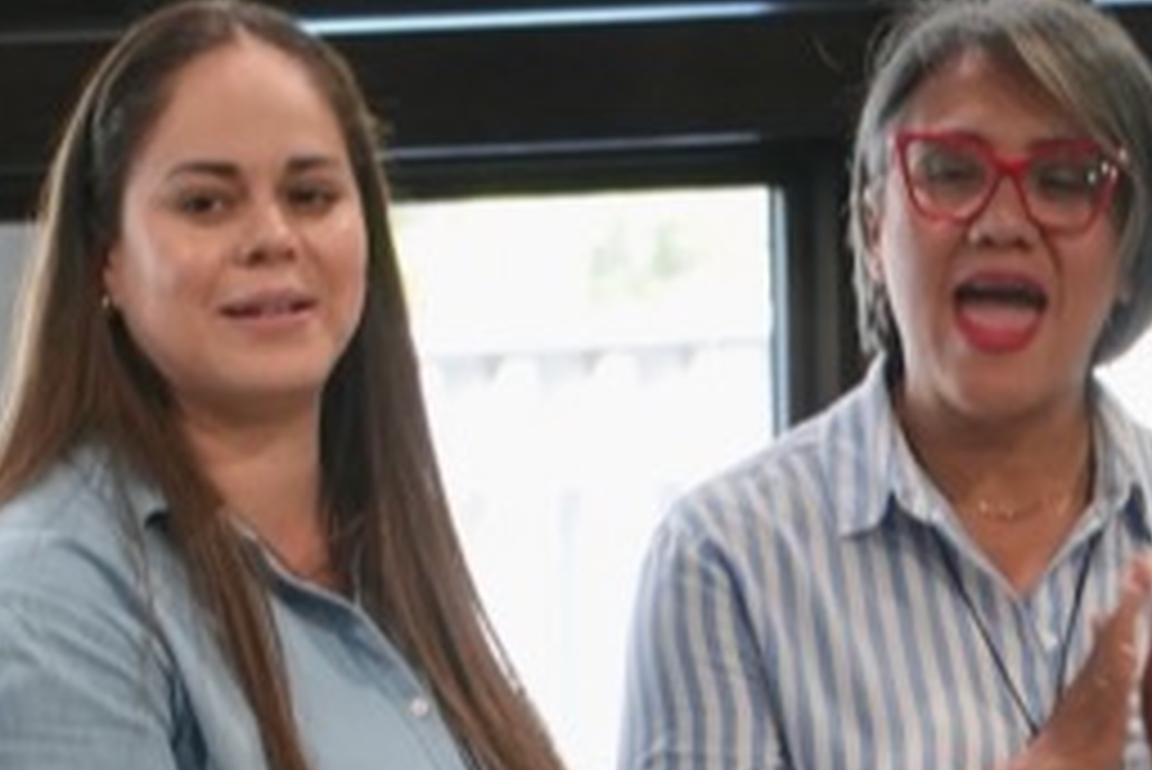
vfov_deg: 2.1
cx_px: 976
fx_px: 20587
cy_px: 738
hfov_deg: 3.2
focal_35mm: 643
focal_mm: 103
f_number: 5.6
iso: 1000
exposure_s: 1/60
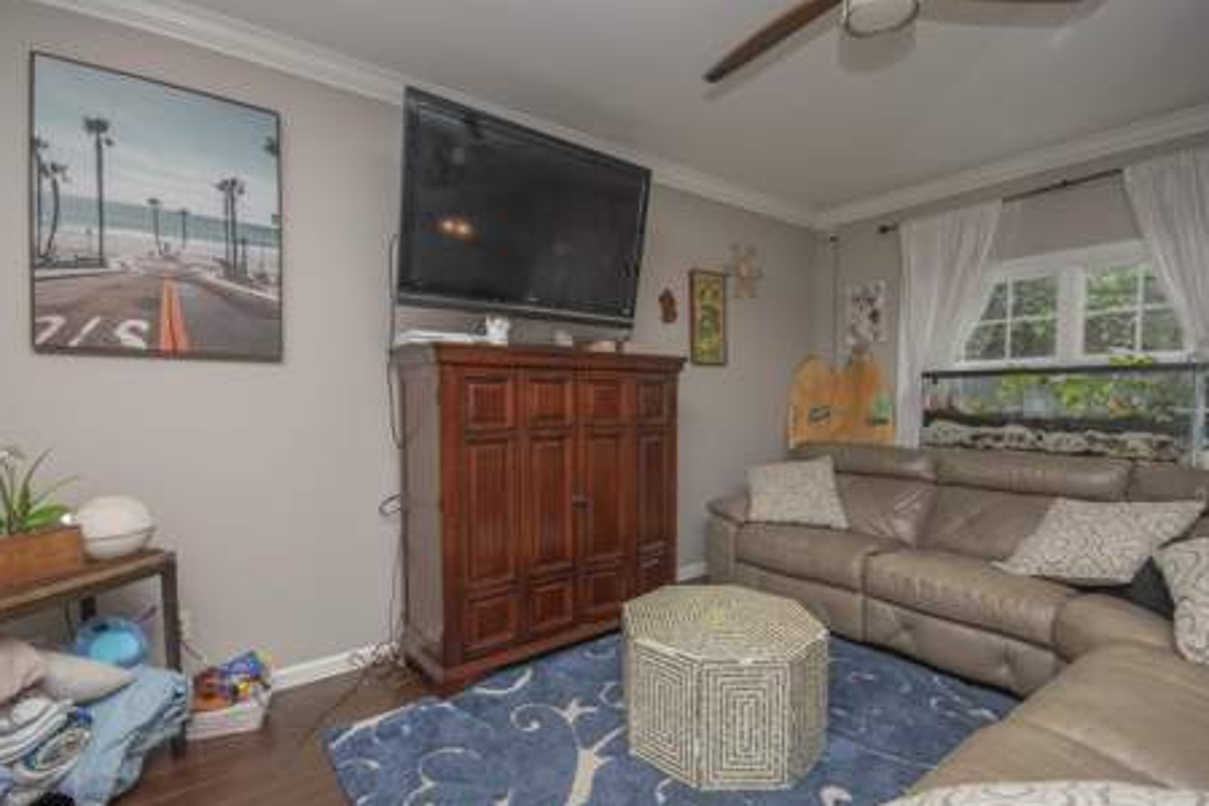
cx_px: 594
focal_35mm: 16
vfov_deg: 73.7
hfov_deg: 96.7
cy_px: 426
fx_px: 537
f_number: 8
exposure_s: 1/125
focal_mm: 10
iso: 800
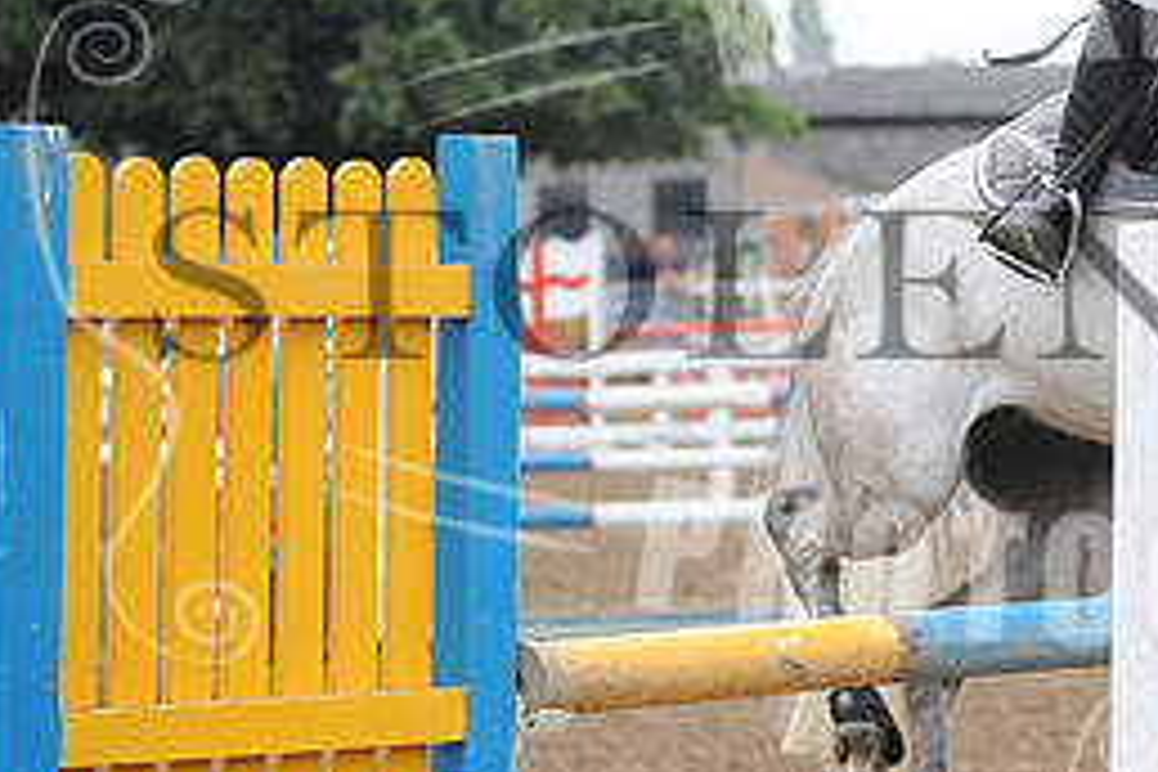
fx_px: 8813
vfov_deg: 5.0
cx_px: 1189
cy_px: 233
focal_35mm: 274
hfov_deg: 7.5
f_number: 5.6
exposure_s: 1/1000
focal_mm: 122
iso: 1000
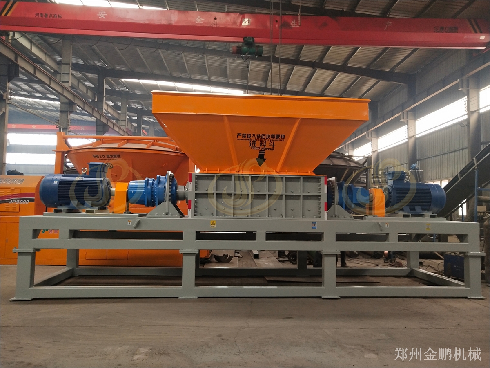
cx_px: 245
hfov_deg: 60.0
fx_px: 425
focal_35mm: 30
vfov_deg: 46.8
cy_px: 184
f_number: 1.8
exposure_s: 1/50
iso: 417
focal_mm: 3.95
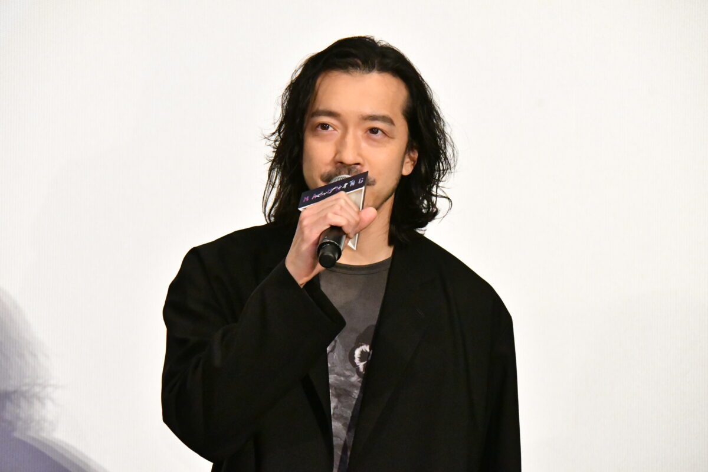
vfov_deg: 5.6
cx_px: 354
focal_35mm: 248
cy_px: 236
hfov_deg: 8.3
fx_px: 4867
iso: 12800
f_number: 8
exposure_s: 1/250
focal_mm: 165
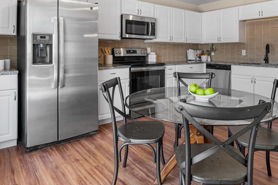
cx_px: 154
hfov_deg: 67.2
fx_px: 209
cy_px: 50
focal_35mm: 27
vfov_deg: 46.5
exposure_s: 1/1.67
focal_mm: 16
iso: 200
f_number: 8
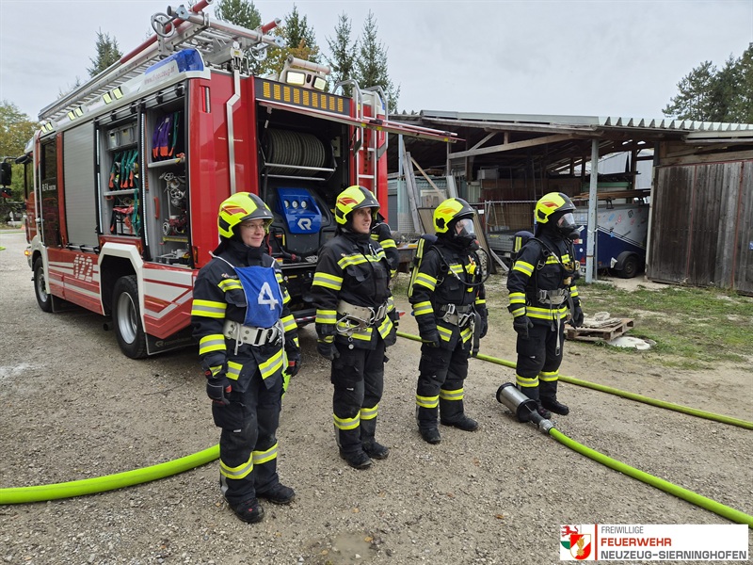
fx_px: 500
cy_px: 282
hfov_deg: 73.9
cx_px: 376
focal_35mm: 23
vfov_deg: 58.9
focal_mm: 5.4
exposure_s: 1/1092
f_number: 1.8
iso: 50
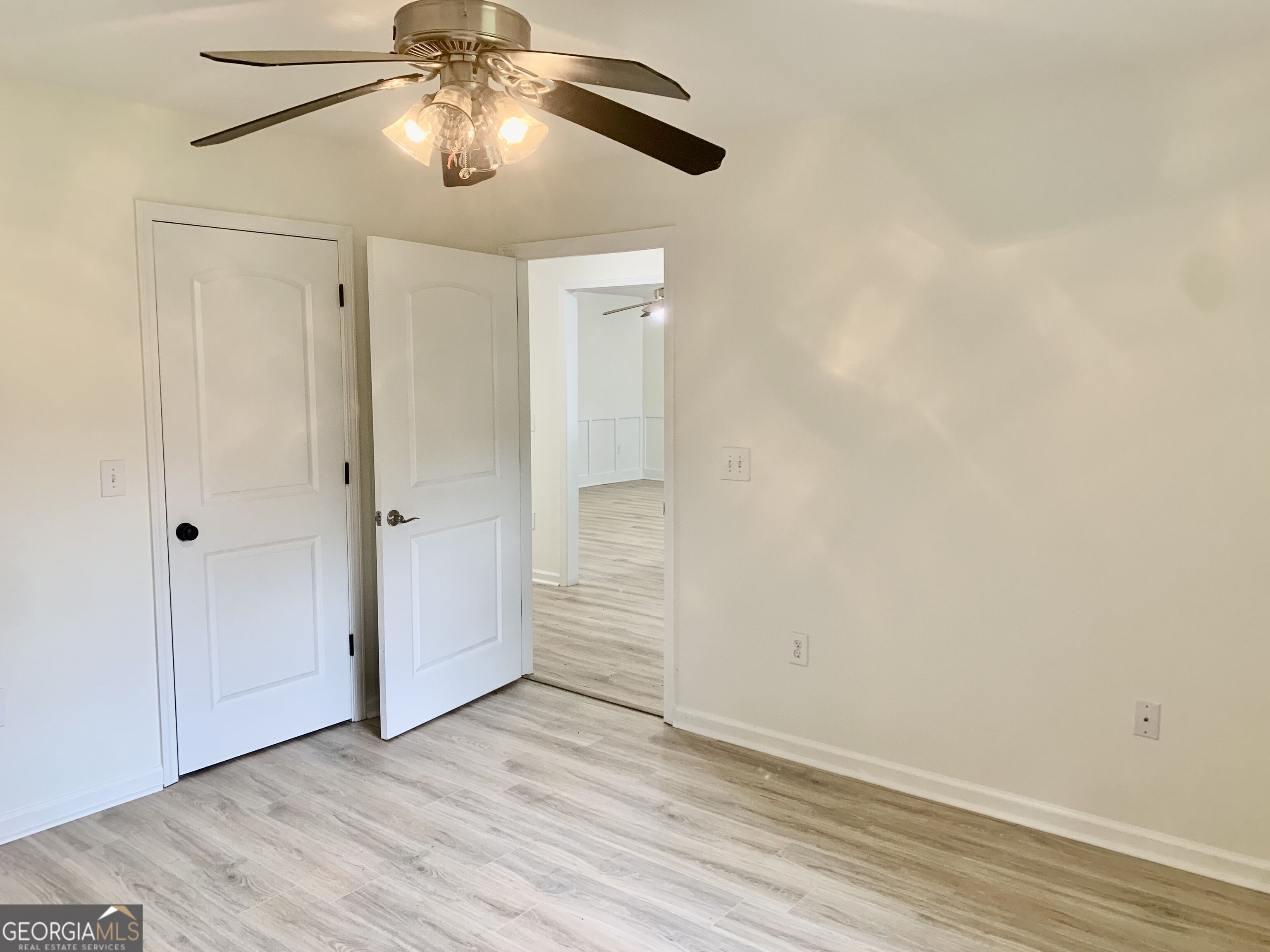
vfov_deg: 53.1
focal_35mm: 26
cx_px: 635
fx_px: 954
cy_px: 476
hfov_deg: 67.3
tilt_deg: -5.1
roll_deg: -1.0
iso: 80
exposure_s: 1/60
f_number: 1.8
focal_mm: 4.25
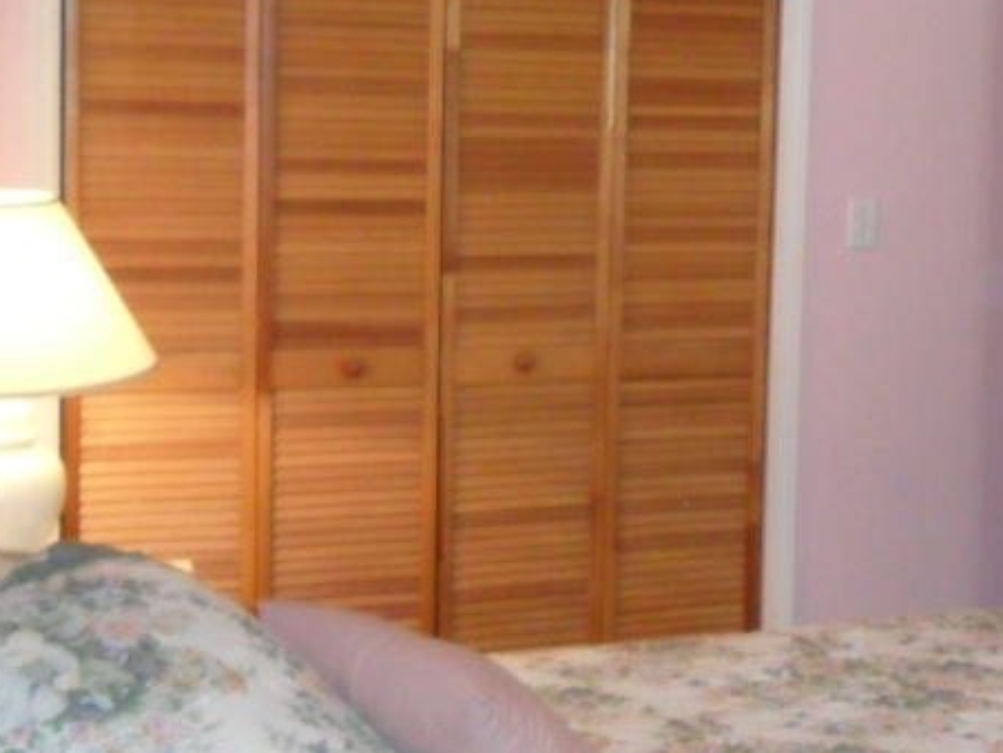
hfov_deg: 30.5
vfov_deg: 23.8
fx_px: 1768
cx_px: 872
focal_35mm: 61
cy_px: 190
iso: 400
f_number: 3.5
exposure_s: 1/45
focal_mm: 4.9
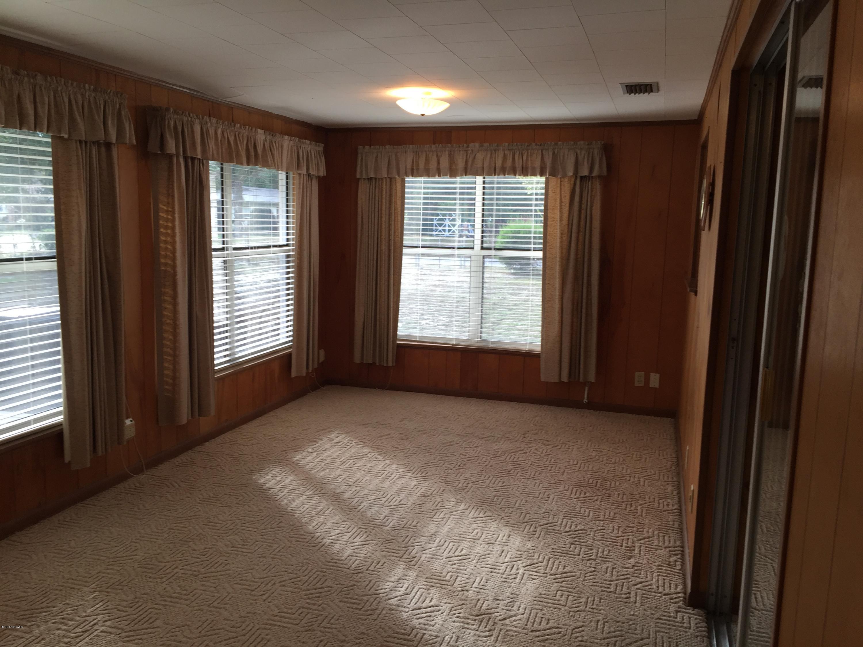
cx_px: 432
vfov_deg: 48.2
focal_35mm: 29
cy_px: 324
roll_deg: -1.2
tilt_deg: -8.9
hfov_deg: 61.7
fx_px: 723
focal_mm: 4.15
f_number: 2.2
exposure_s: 1/60
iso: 40
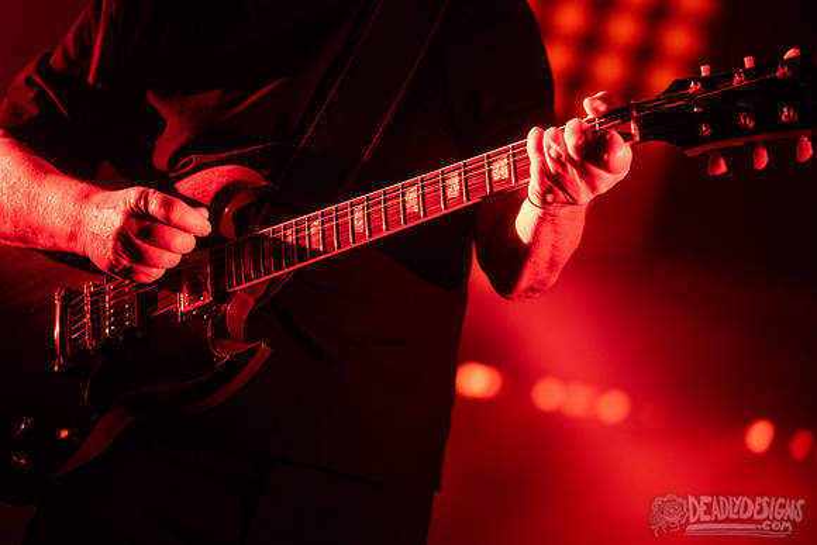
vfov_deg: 11.5
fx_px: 2710
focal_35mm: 119
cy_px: 278
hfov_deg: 17.1
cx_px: 374
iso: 2000
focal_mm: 110
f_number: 3.2
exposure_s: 1/500
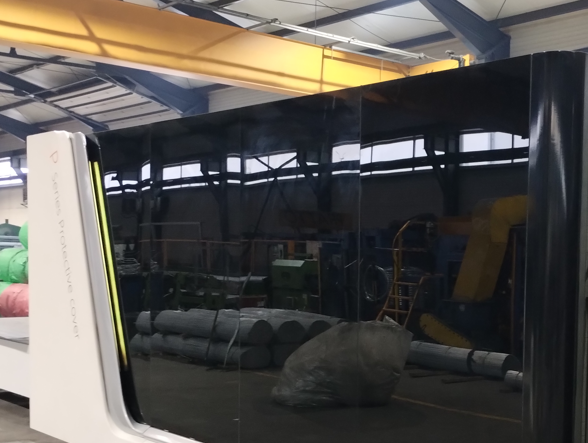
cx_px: 441
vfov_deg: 27.9
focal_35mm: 52
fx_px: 884
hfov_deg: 35.9
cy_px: 306
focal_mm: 4.27
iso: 1259
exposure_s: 1/25
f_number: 1.8
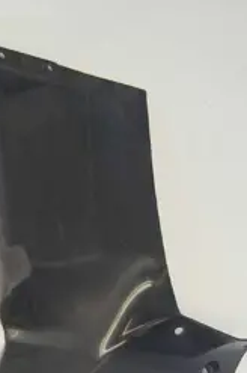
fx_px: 815
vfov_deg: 25.4
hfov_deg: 17.2
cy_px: 276
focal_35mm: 79
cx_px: 108
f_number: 4.5
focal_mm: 24
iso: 400
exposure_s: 1/80
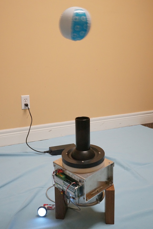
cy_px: 116
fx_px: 236
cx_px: 75
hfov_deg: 35.9
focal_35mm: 37
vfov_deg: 51.9
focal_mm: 36
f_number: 25
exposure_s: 1/20
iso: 6400
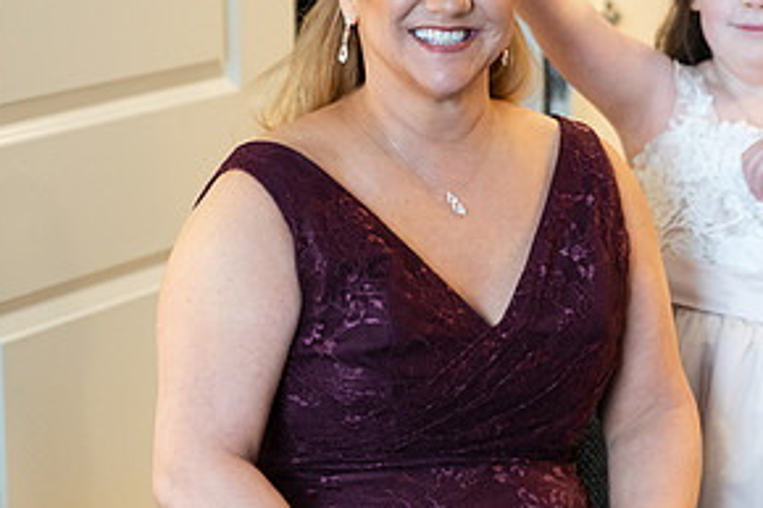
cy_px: 96
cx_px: 579
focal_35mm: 140
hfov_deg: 14.6
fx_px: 2965
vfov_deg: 9.8
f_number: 2.8
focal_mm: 70
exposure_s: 1/250
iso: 2000
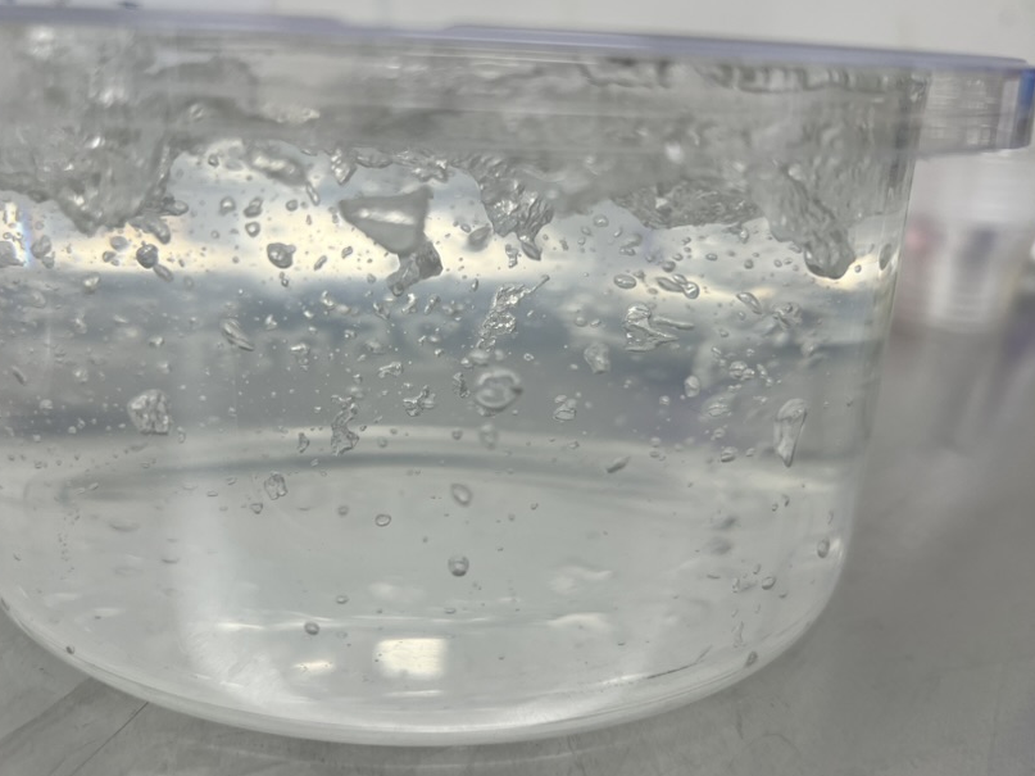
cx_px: 495
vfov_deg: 42.9
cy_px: 405
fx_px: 987
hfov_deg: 55.3
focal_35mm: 33
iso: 40
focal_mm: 5.7
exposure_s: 1/161
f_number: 1.5
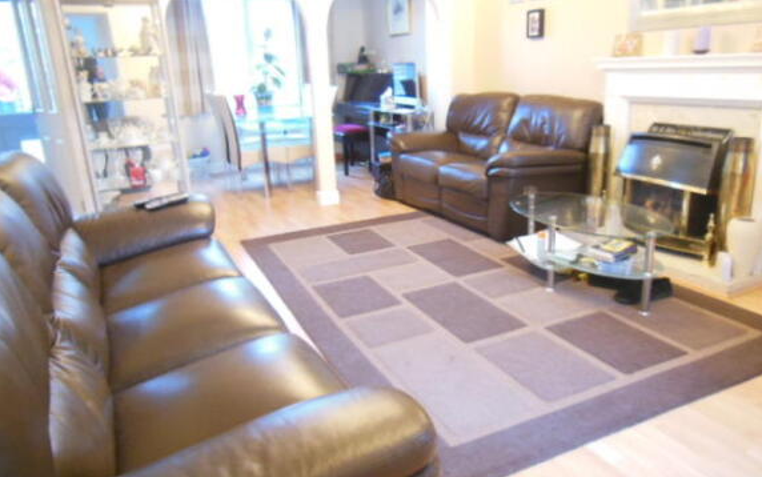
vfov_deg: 46.0
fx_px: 561
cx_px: 386
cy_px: 226
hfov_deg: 68.4
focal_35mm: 27
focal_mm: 4.5
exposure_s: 1/5
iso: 800
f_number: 3.5
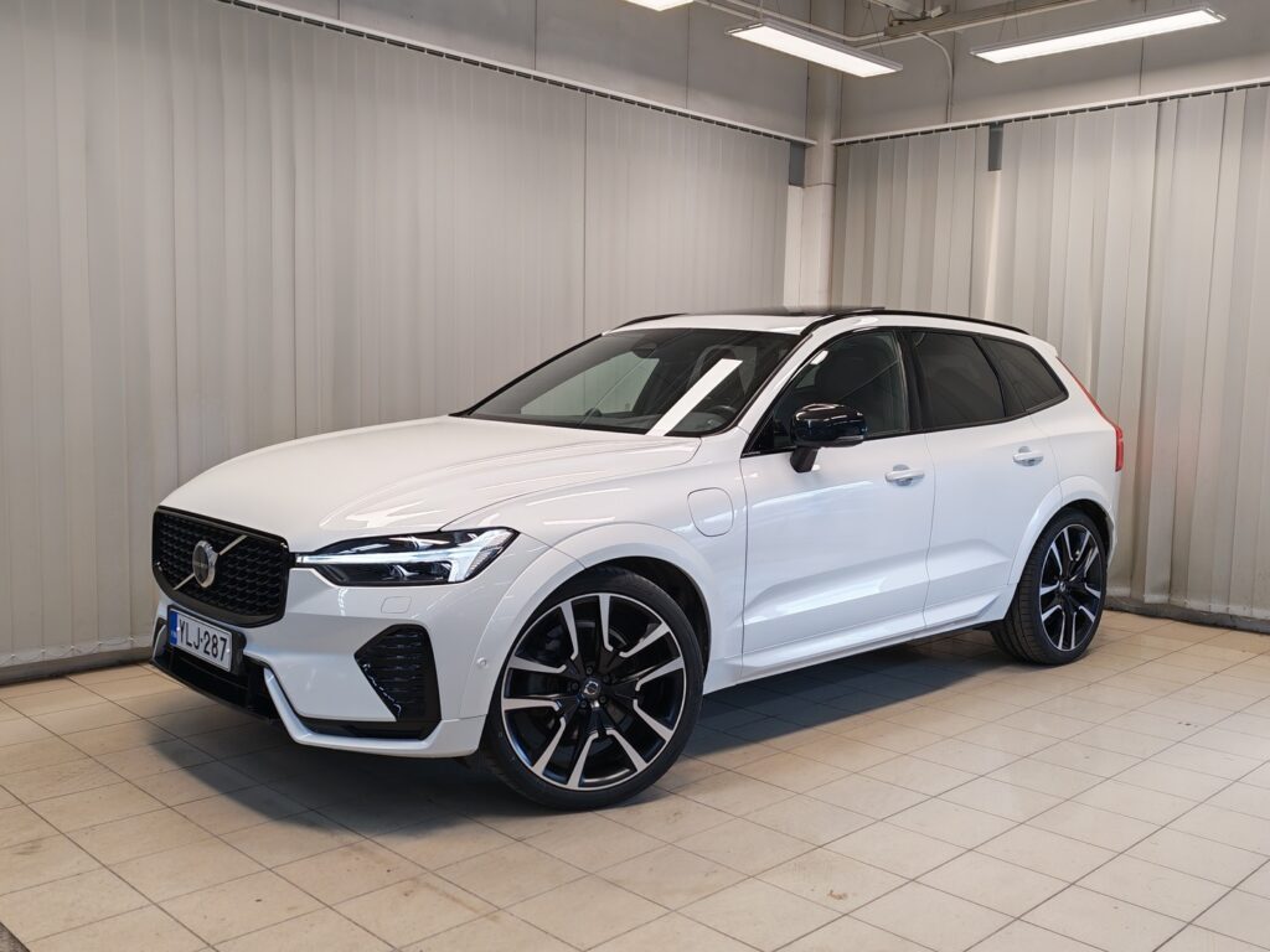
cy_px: 476
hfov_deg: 56.8
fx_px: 1174
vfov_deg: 44.2
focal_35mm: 32
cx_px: 635
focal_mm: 5.4
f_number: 1.6
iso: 100
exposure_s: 1/130
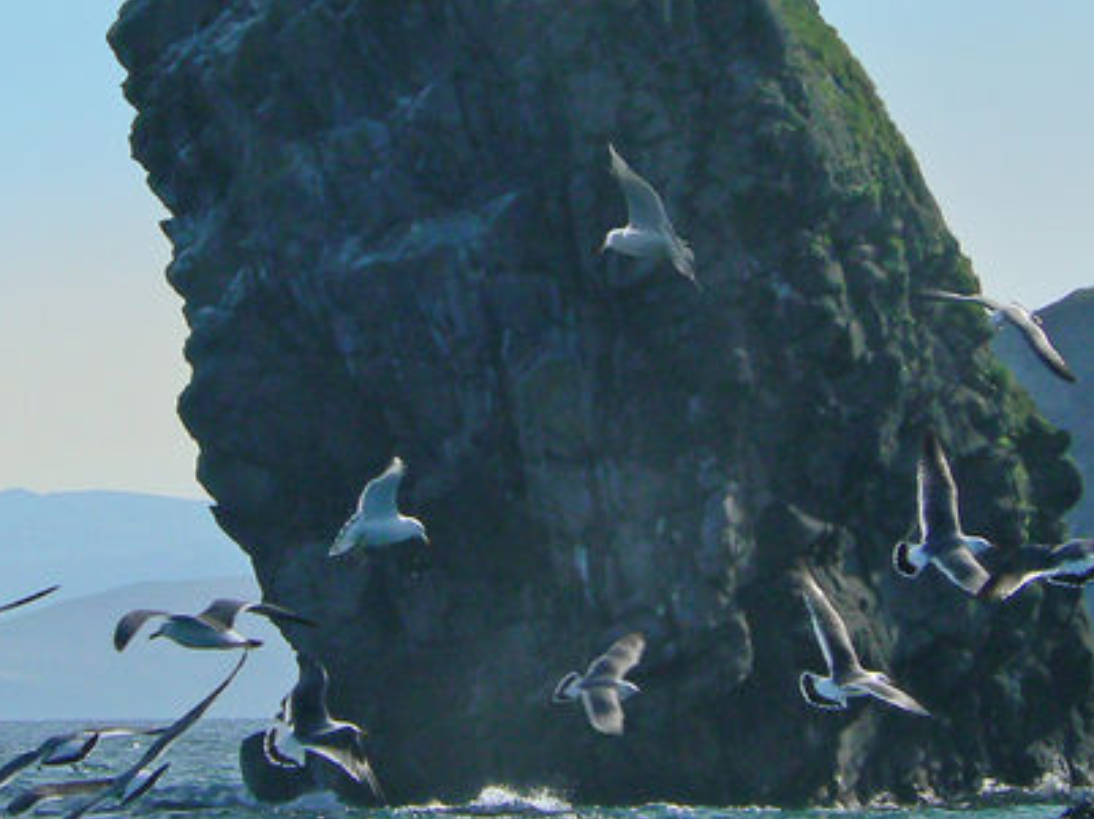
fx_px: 20309
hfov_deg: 3.1
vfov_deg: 2.3
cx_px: 416
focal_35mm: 643
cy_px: 287
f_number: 8
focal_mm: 47.8
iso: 80
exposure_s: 1/640
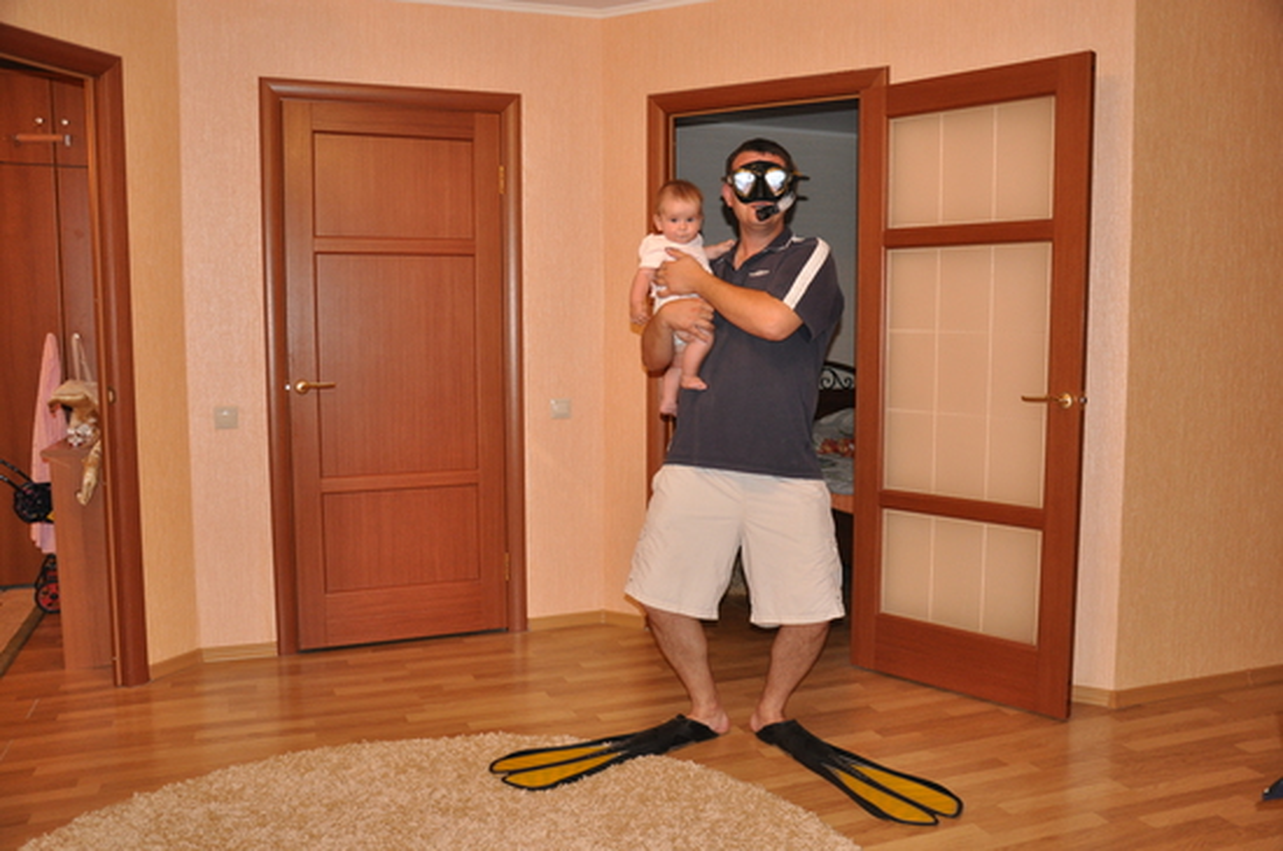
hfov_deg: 59.6
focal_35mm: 32
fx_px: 1121
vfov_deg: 41.6
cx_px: 642
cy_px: 426
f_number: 3.8
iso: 800
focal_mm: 21
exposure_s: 1/60
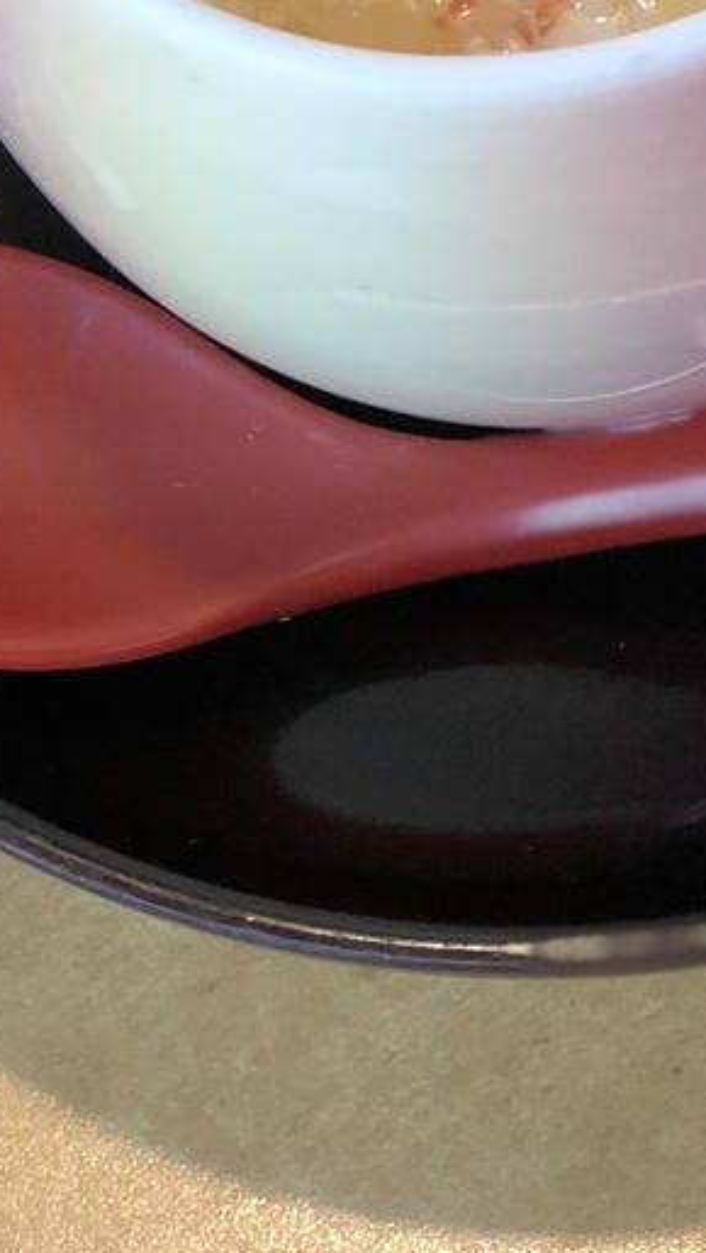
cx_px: 567
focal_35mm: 193
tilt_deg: -56.1
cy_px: -331
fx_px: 6418
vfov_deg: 10.9
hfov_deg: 6.3
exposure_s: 1/120
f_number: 2.8
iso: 160
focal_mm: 6.6
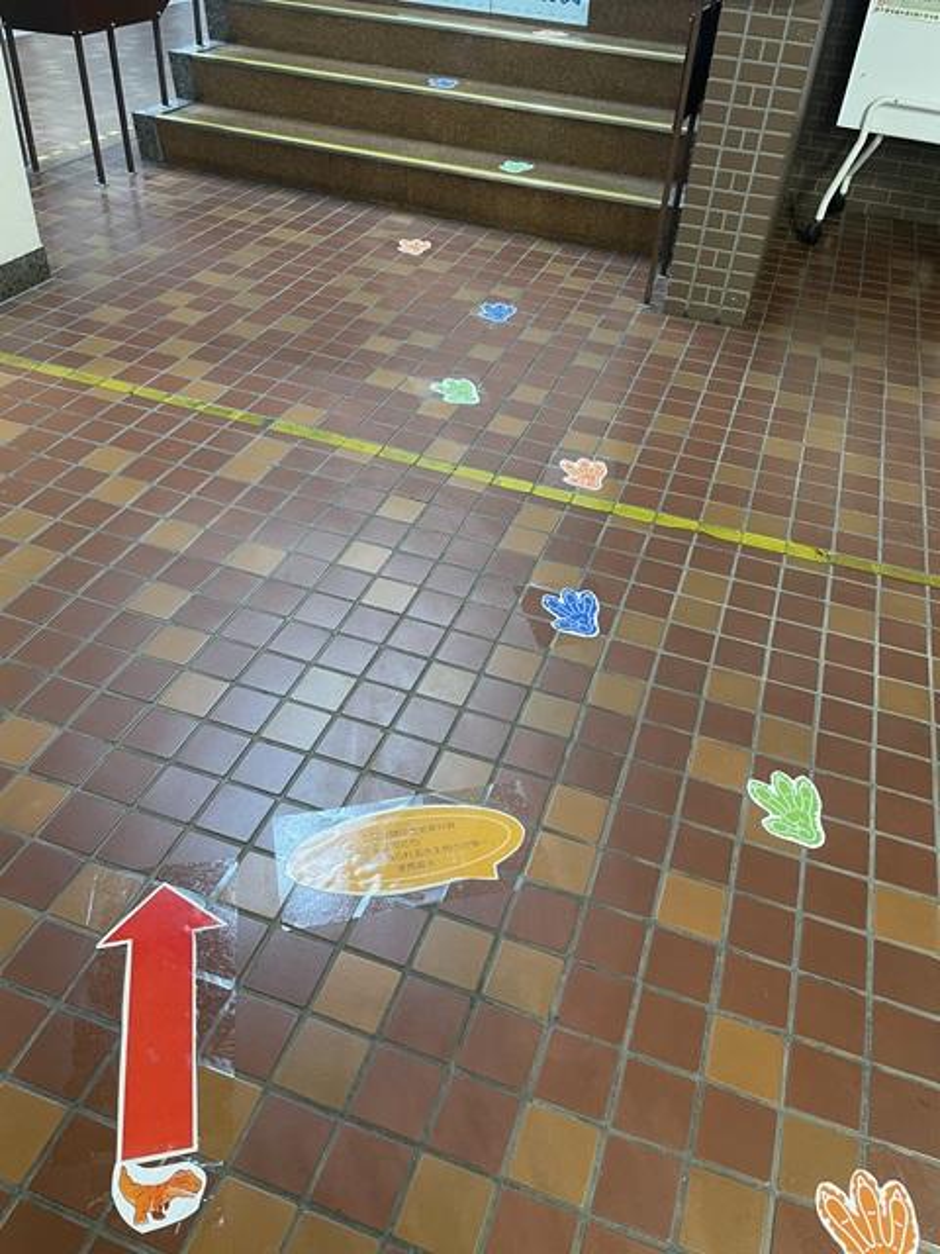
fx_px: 941
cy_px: 627
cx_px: 470
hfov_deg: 53.1
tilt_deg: -39.0
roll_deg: -6.2
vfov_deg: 67.3
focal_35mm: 26
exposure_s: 1/50
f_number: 1.6
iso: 200
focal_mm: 4.2
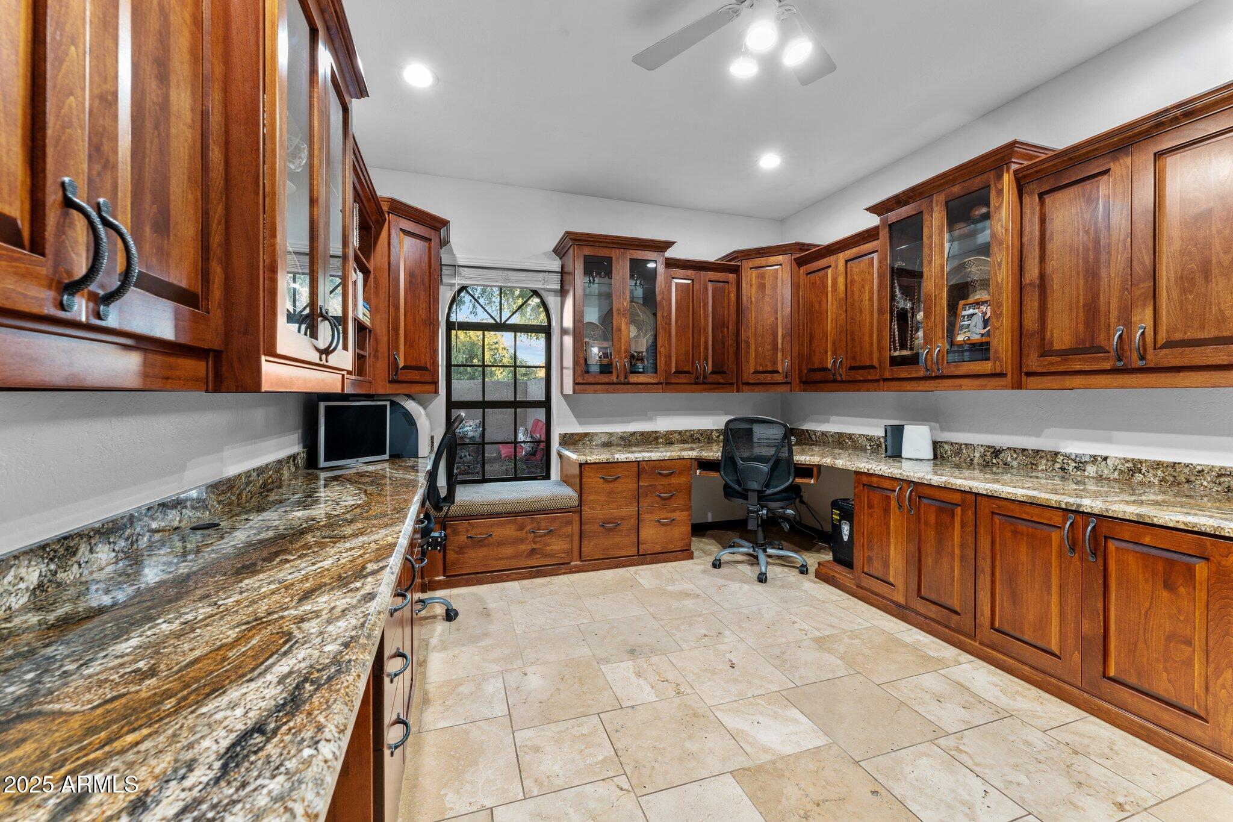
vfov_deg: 81.2
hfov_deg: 104.3
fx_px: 479
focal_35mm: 14
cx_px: 616
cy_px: 411
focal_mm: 14
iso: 400
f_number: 8
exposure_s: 3.2
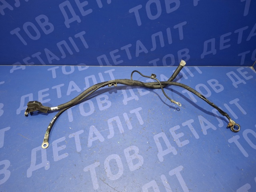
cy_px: 96
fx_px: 185
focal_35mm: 25
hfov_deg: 69.4
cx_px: 128
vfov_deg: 54.8
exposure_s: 1/33
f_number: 1.8
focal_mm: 4.69
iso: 250
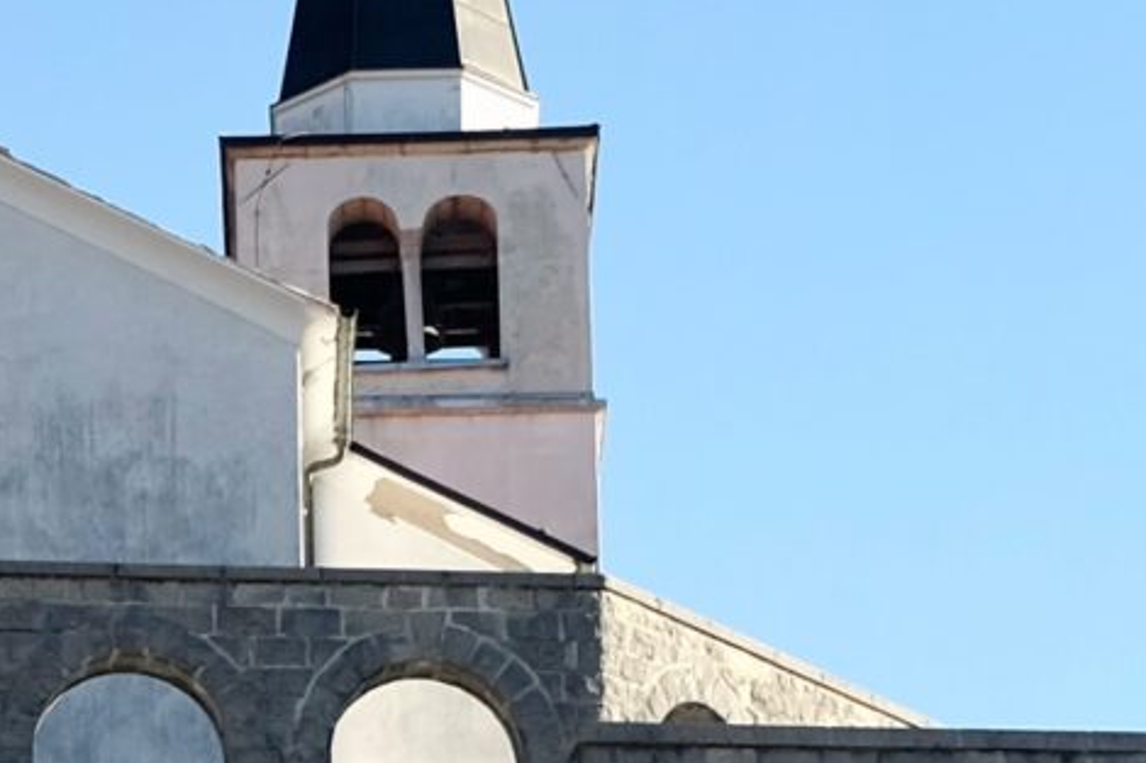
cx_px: -7
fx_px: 5028
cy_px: 1118
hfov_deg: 12.8
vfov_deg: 8.5
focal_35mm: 158
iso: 320
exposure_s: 1/500
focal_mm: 19.6
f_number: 3.2
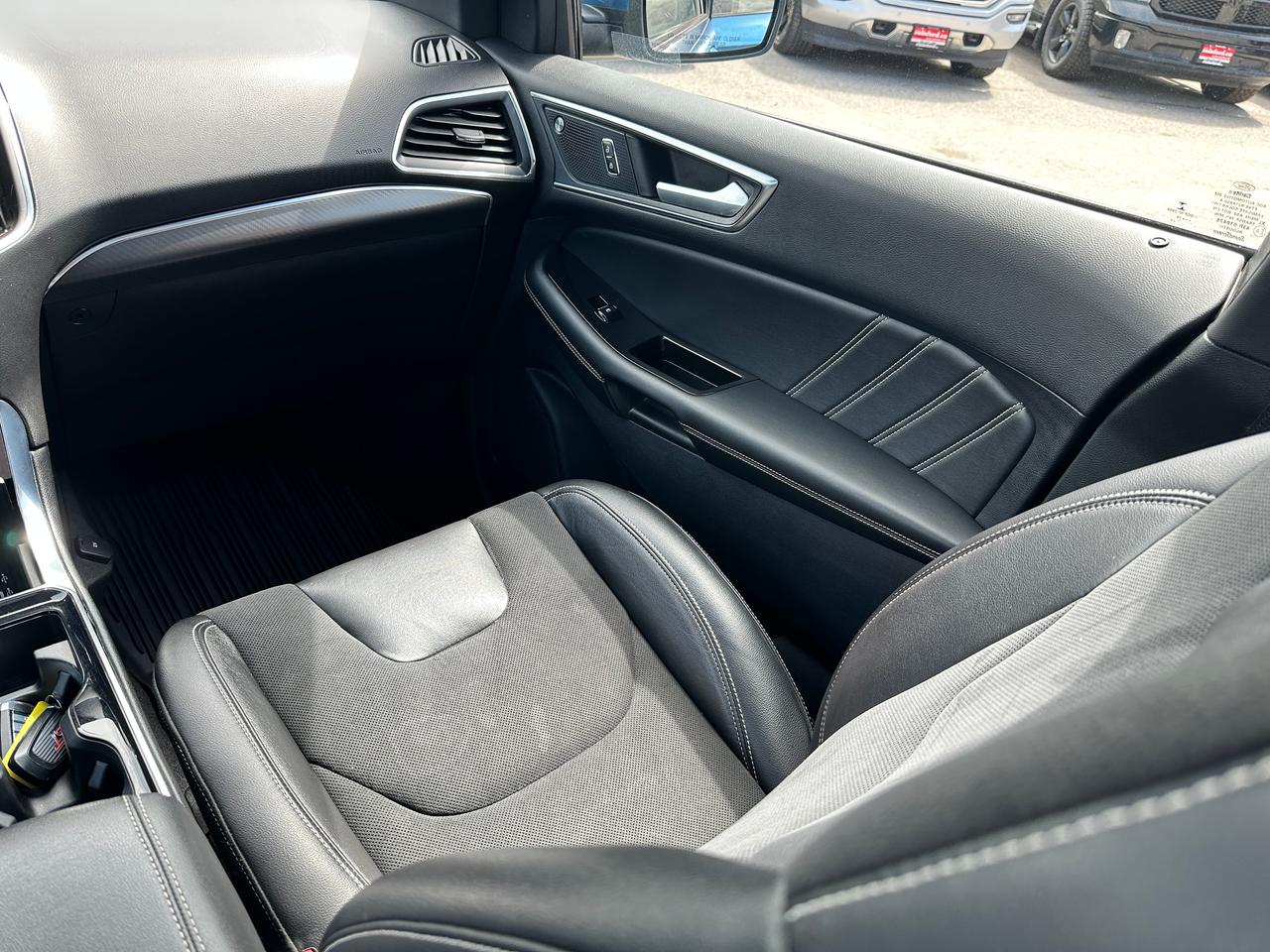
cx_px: 635
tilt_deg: -34.6
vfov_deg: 56.8
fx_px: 881
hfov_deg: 71.6
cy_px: 476
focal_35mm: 24
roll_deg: -8.9
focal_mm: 6.86
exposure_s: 1/188
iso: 64
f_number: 1.78
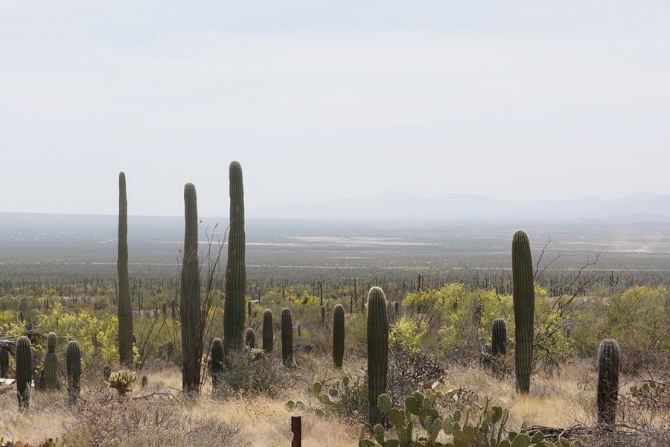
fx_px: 1489
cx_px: 272
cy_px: 296
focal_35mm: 80
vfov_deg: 17.0
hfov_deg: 25.3
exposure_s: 1/100
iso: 100
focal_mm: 36
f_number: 14
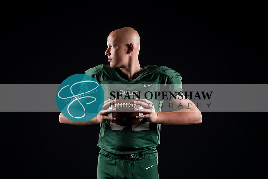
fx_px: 871
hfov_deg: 17.5
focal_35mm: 117
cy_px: 90
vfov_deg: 11.7
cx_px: 134
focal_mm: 117
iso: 200
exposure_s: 1/125
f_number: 2.8
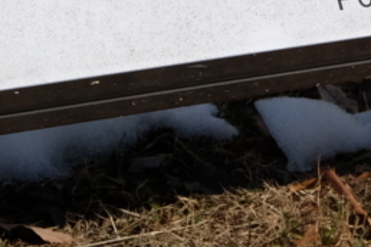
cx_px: 444
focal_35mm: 242
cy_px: -124
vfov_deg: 5.6
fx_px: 2494
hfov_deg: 8.4
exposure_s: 1/450
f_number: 10
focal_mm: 40.7
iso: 200
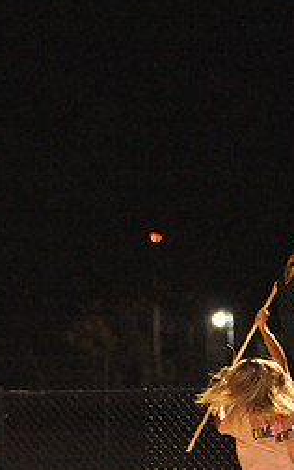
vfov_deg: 3.2
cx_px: -229
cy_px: 340
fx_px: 8376
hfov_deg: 2.0
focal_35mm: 653
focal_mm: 280
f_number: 6.3
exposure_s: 1/160
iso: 6400
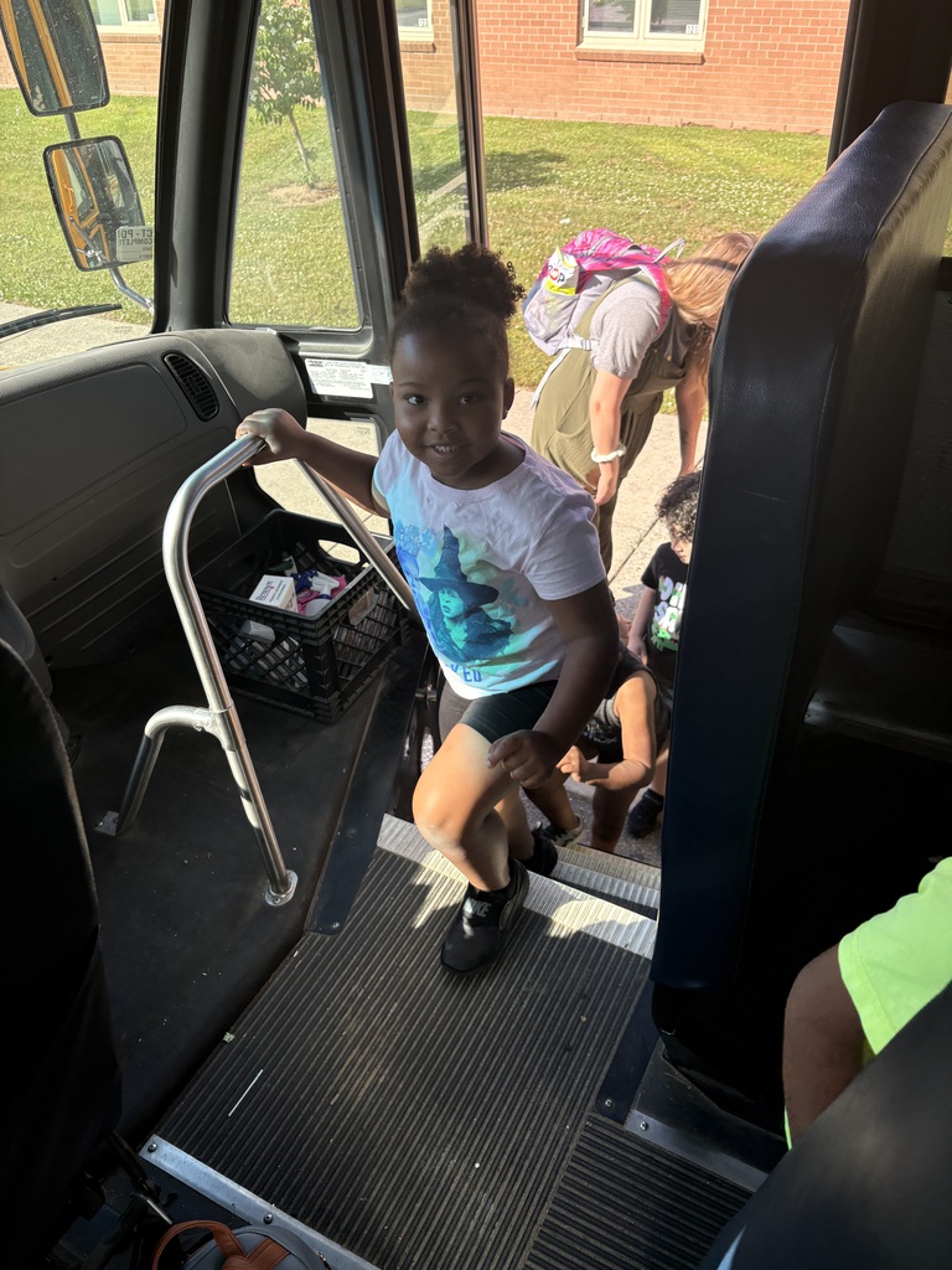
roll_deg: +2.9
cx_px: 476
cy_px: 635
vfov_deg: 67.3
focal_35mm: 26
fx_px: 953
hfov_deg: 53.1
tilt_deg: -33.8
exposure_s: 1/612
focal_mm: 5.96
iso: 64
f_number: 1.6
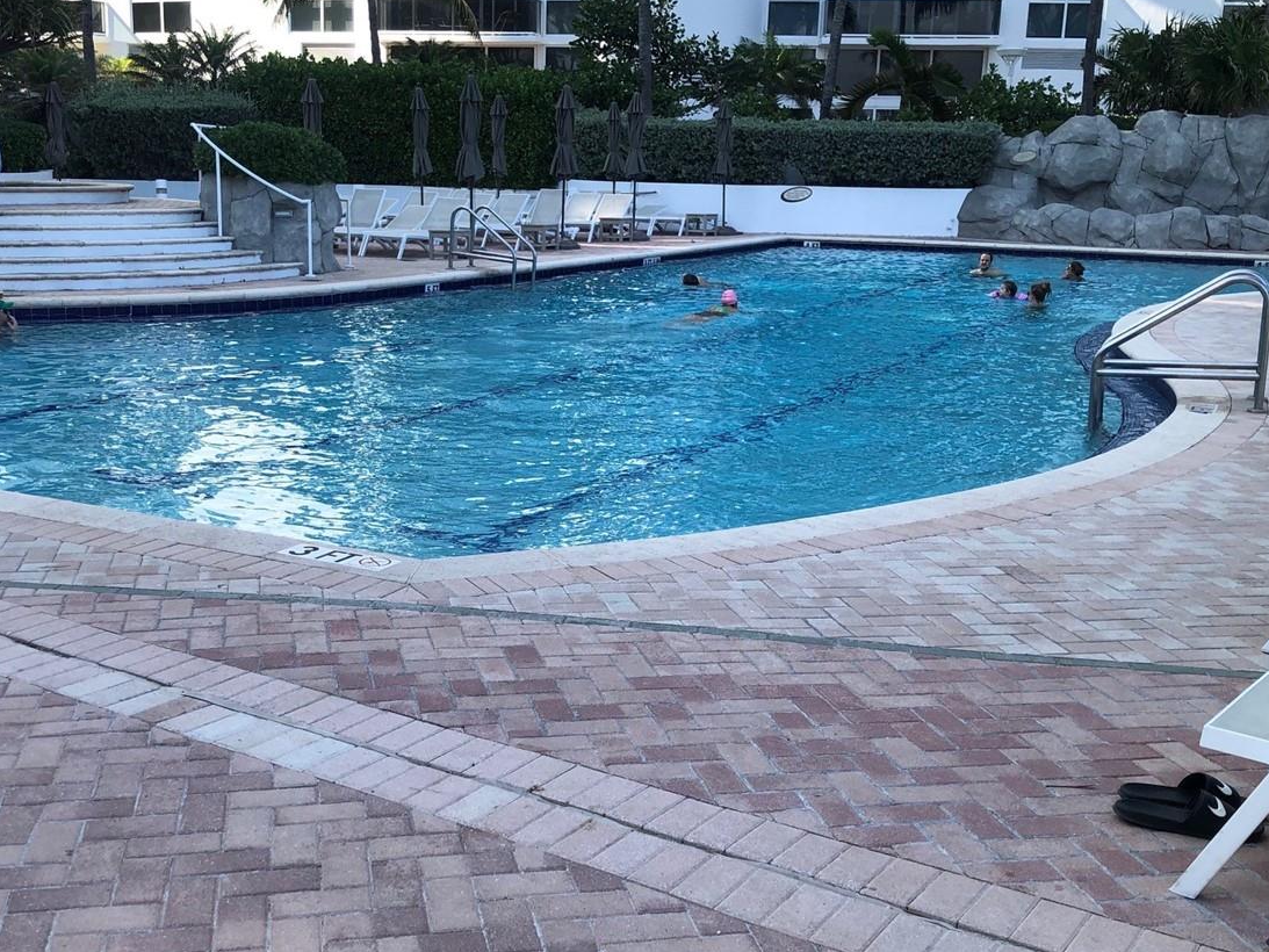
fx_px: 1503
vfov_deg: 35.0
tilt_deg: -13.9
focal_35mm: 41
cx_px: 517
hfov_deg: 45.6
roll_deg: -0.3
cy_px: 574
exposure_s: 1/578
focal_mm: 4
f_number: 1.8
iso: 20
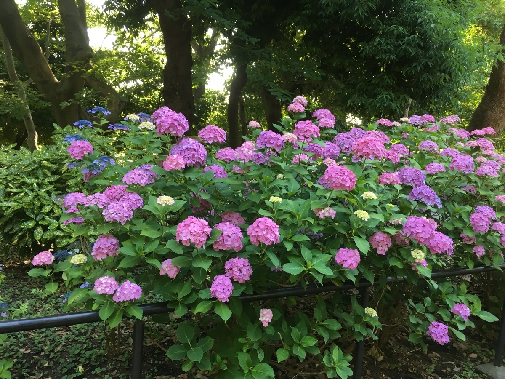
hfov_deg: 61.7
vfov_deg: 48.2
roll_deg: -3.8
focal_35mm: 29
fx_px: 423
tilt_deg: -7.5
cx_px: 252
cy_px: 190
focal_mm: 4.15
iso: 25
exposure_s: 1/30
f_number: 2.2
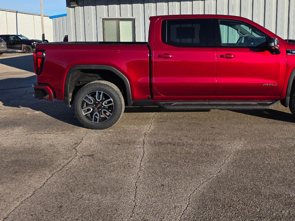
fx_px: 290
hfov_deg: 53.3
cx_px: 187
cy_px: 64
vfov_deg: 40.9
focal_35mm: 34
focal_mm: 6.3
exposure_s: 1/4650
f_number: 1.7
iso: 80
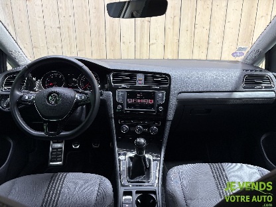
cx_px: 138
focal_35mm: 26
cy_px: 104
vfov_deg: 53.1
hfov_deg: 67.3
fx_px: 207
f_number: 1.6
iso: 80
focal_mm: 5.96
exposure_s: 1/50
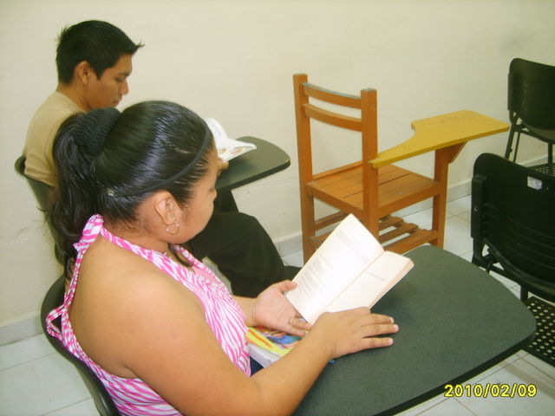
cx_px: 278
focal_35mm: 35
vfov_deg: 40.7
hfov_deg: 52.6
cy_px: 208
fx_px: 561
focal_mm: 5.8
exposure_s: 1/2
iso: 50
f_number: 2.8
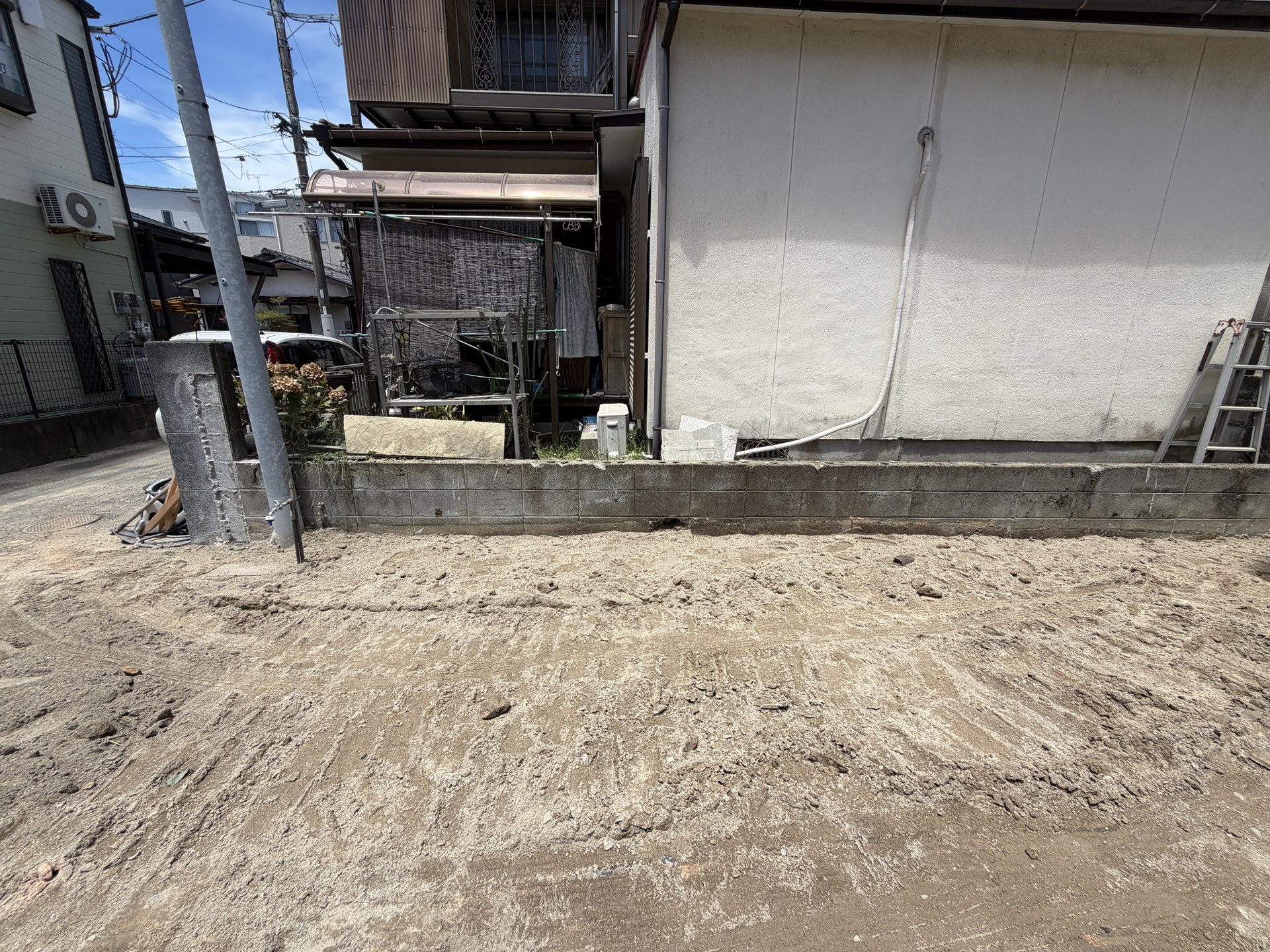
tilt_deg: -15.1
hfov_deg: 102.1
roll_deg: +0.3
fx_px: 514
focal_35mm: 14
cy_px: 476
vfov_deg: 85.7
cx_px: 635
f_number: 2.2
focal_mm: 2.22
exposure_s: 1/770
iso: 32
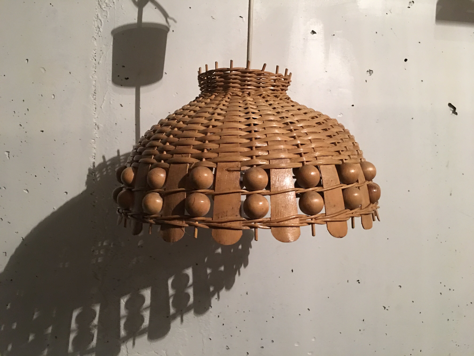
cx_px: 237
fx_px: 397
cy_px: 178
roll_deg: -1.8
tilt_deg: -2.9
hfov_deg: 61.7
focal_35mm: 29
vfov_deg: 48.2
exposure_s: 1/8
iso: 125
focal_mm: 4.15
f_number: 2.2
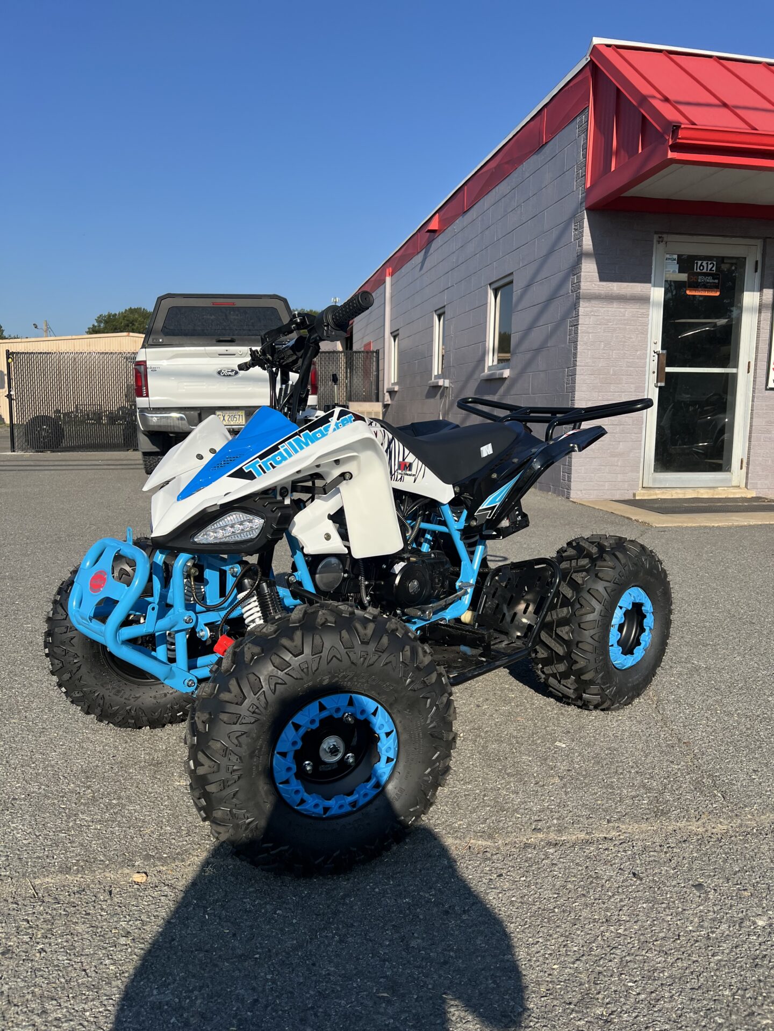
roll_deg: -0.8
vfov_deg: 67.3
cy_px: 516
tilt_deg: -7.7
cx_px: 387
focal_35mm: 26
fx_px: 775
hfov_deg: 53.1
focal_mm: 5.7
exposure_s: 1/3704
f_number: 1.5
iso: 50
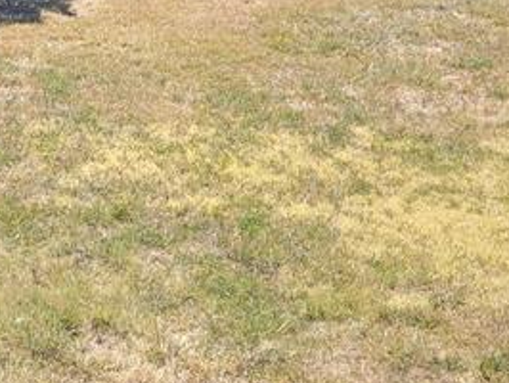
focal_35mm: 100
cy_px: -111
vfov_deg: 14.2
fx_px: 1472
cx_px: -119
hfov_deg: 18.5
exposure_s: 1/1142
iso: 40
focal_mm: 5.4
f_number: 1.8
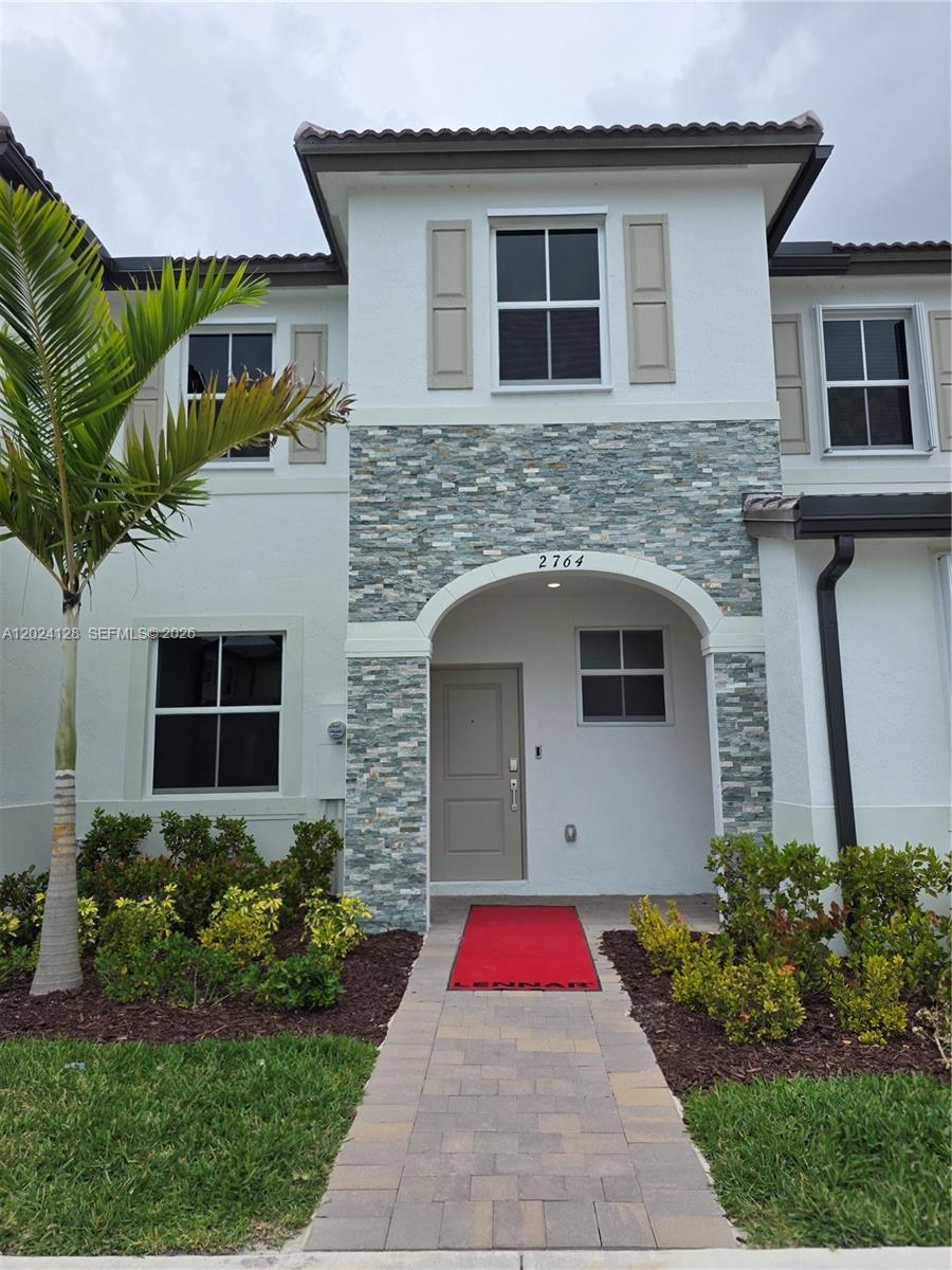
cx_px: 476
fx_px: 843
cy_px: 635
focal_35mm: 23
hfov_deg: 58.9
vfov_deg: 73.9
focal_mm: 6.3
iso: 80
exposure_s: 1/6355
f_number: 1.7
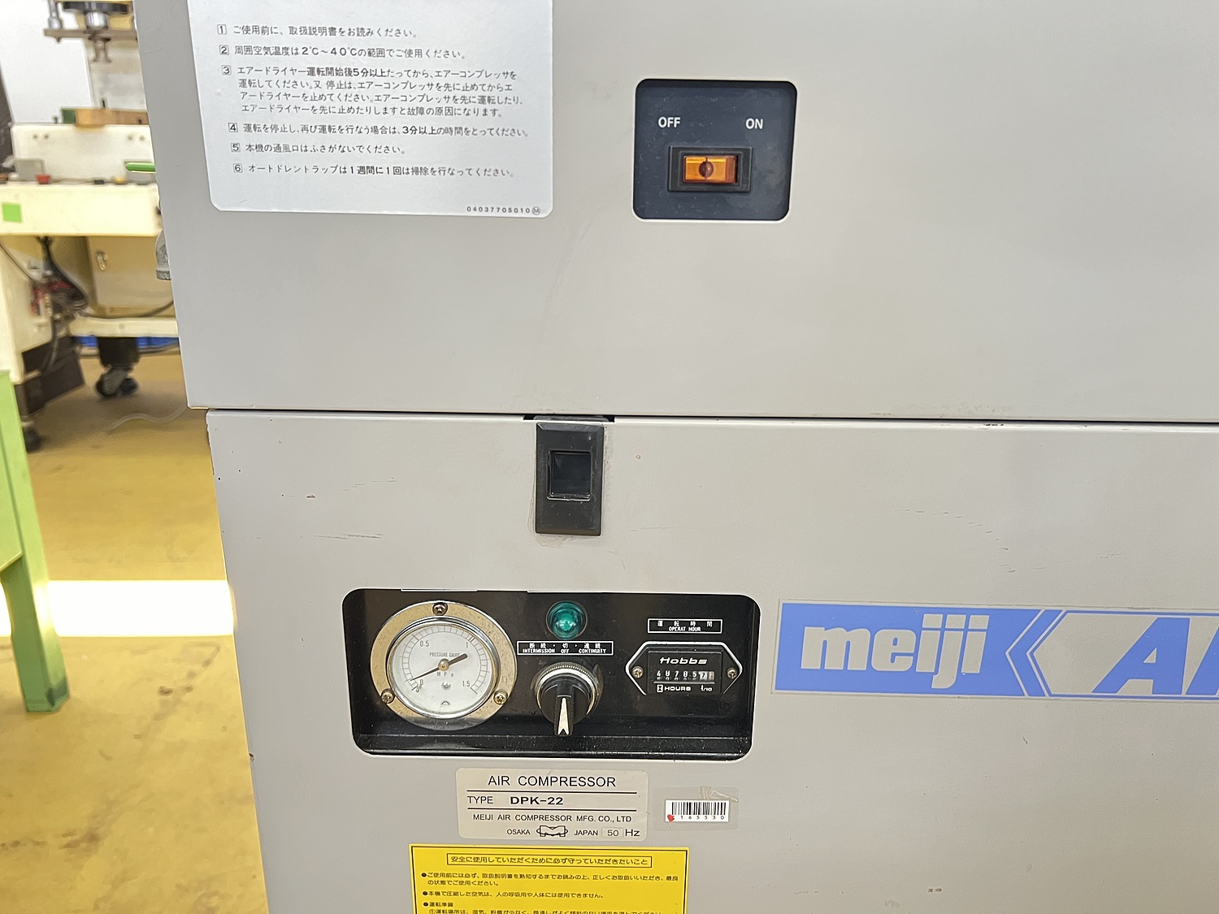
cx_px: 610
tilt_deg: -20.2
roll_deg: -1.1
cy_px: 457
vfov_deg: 53.1
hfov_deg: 67.3
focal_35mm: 26
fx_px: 916
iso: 400
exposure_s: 1/60
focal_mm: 5.7
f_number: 1.5
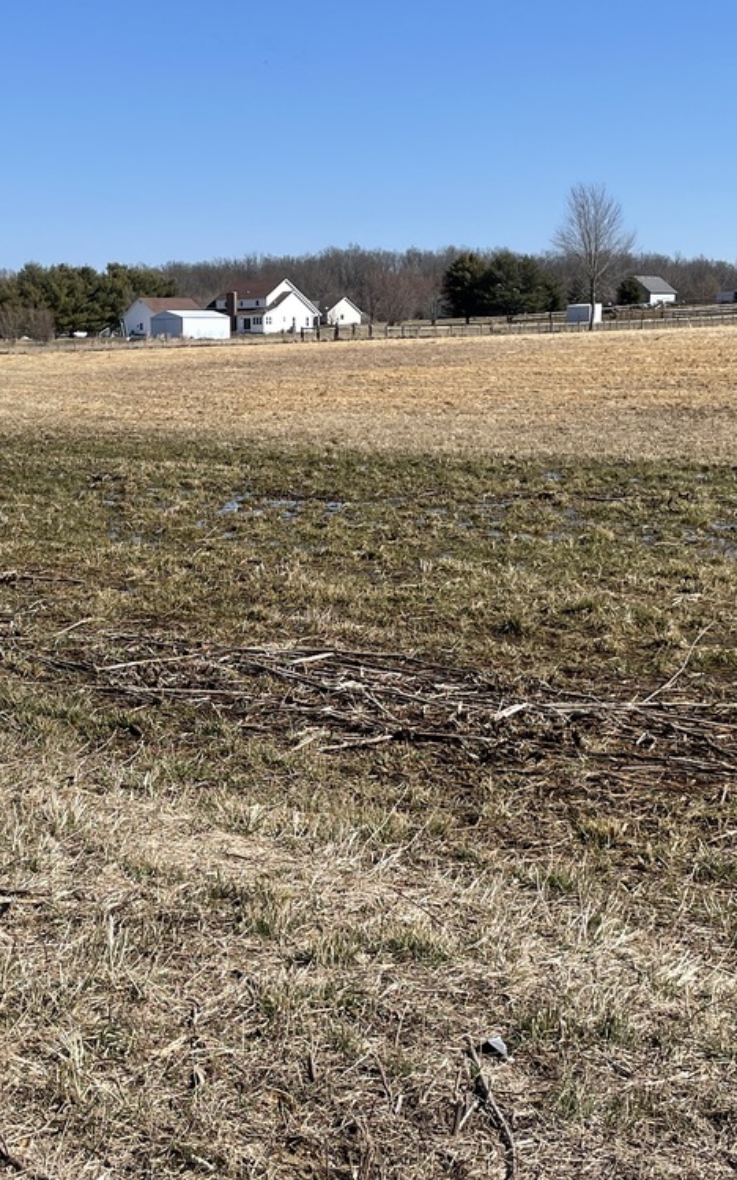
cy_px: 711
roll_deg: +0.9
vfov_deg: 38.0
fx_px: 1704
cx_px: 222
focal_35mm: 53
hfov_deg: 24.2
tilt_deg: -10.4
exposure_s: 1/3731
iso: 32
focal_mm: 4.2
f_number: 1.6
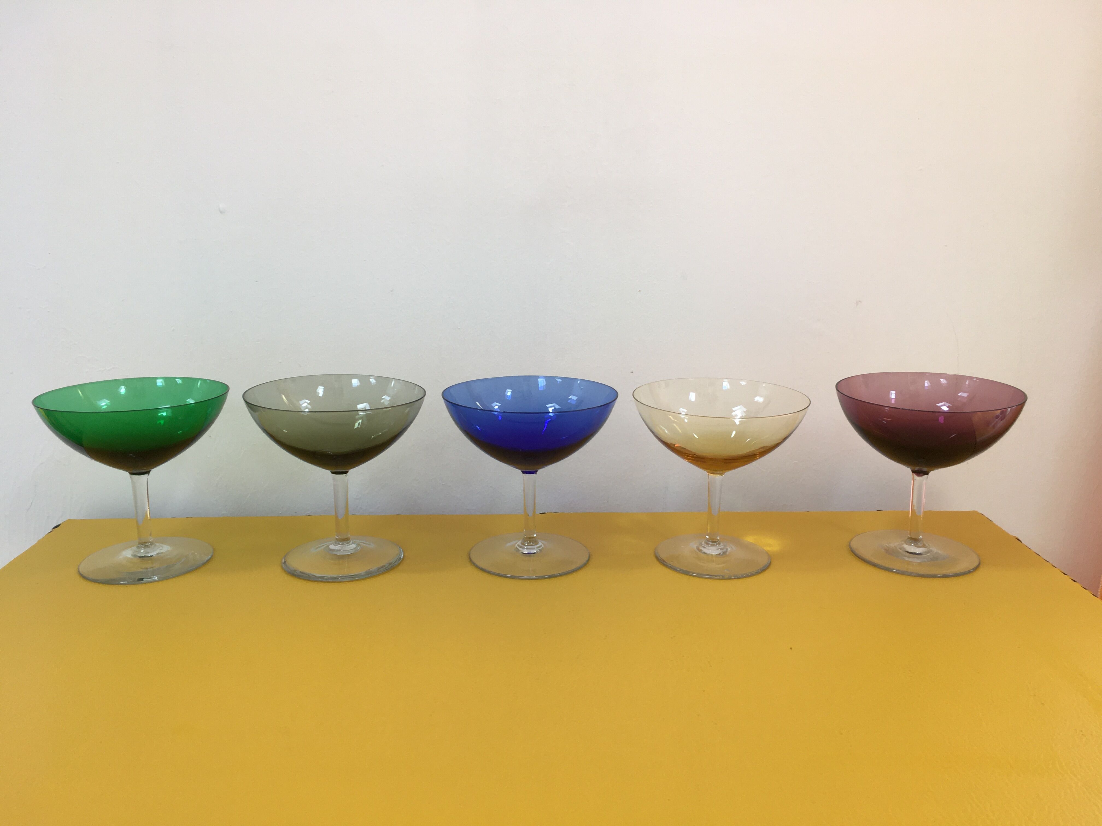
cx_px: 551
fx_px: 923
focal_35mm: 29
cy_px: 413
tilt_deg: -14.0
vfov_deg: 48.2
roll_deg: -0.4
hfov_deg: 61.7
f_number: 2.2
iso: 32
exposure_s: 1/50
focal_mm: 4.15
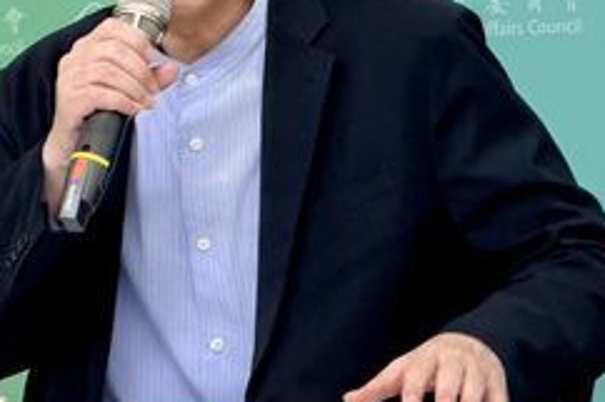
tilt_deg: -0.2
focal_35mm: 258
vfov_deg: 5.3
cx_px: 208
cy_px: -15
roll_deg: +2.5
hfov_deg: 8.0
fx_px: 4333
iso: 250
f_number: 2.8
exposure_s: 1/60
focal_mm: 16.89
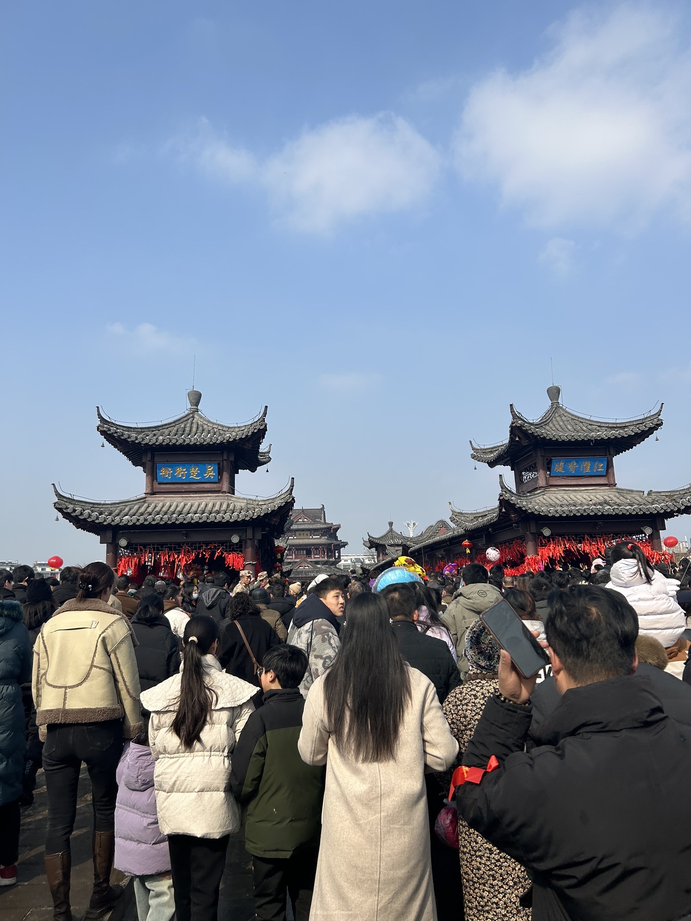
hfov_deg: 53.1
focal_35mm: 26
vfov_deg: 67.3
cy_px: 460
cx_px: 346
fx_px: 692
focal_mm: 5.7
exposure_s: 1/5076
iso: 50
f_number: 1.5
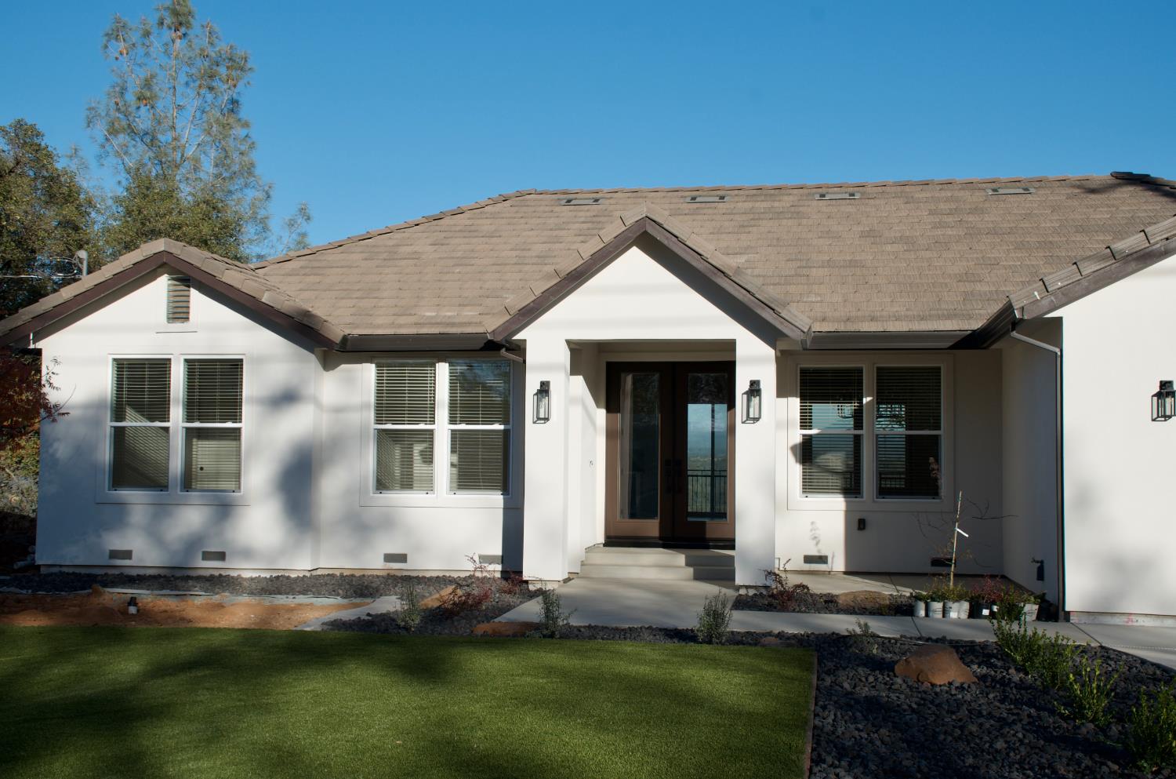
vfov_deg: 29.7
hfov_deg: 43.7
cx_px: 588
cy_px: 390
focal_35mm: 45
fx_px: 1467
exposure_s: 1/250
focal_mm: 30
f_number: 8
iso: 100
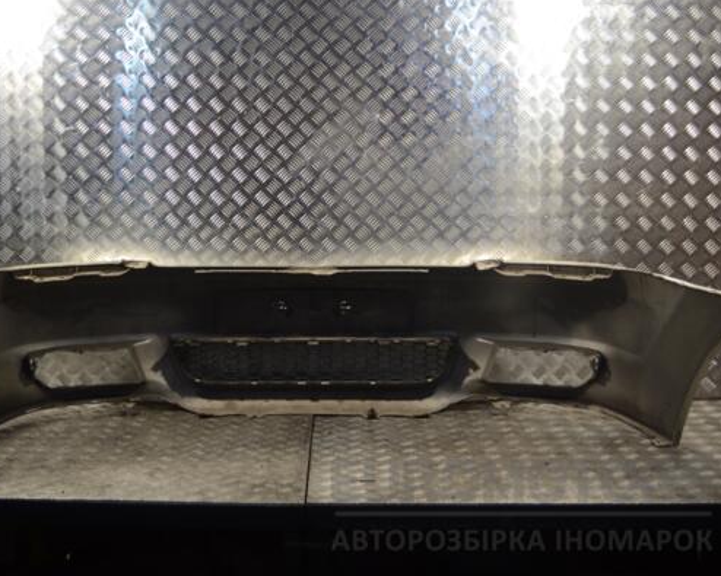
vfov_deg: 30.5
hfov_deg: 37.6
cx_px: 304
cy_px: 286
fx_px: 1058
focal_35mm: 50
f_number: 4.5
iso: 100
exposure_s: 1/30
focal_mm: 29
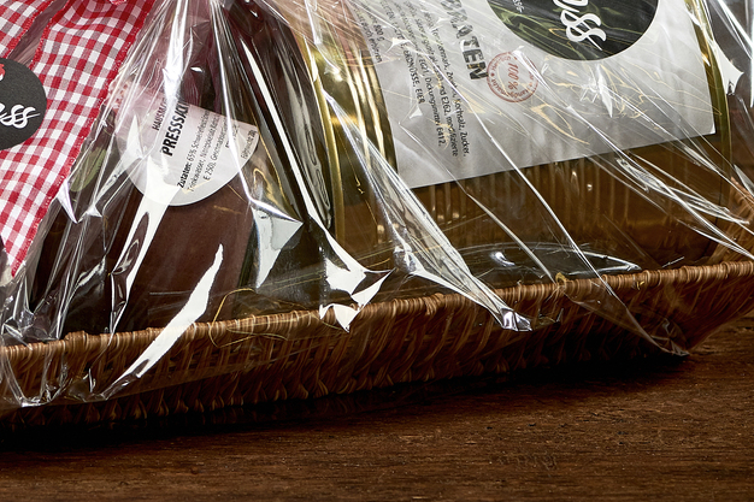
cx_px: 241
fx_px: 6323
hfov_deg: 6.8
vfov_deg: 4.5
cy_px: -39
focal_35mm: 302
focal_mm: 105
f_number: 7.1
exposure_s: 1/100
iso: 125
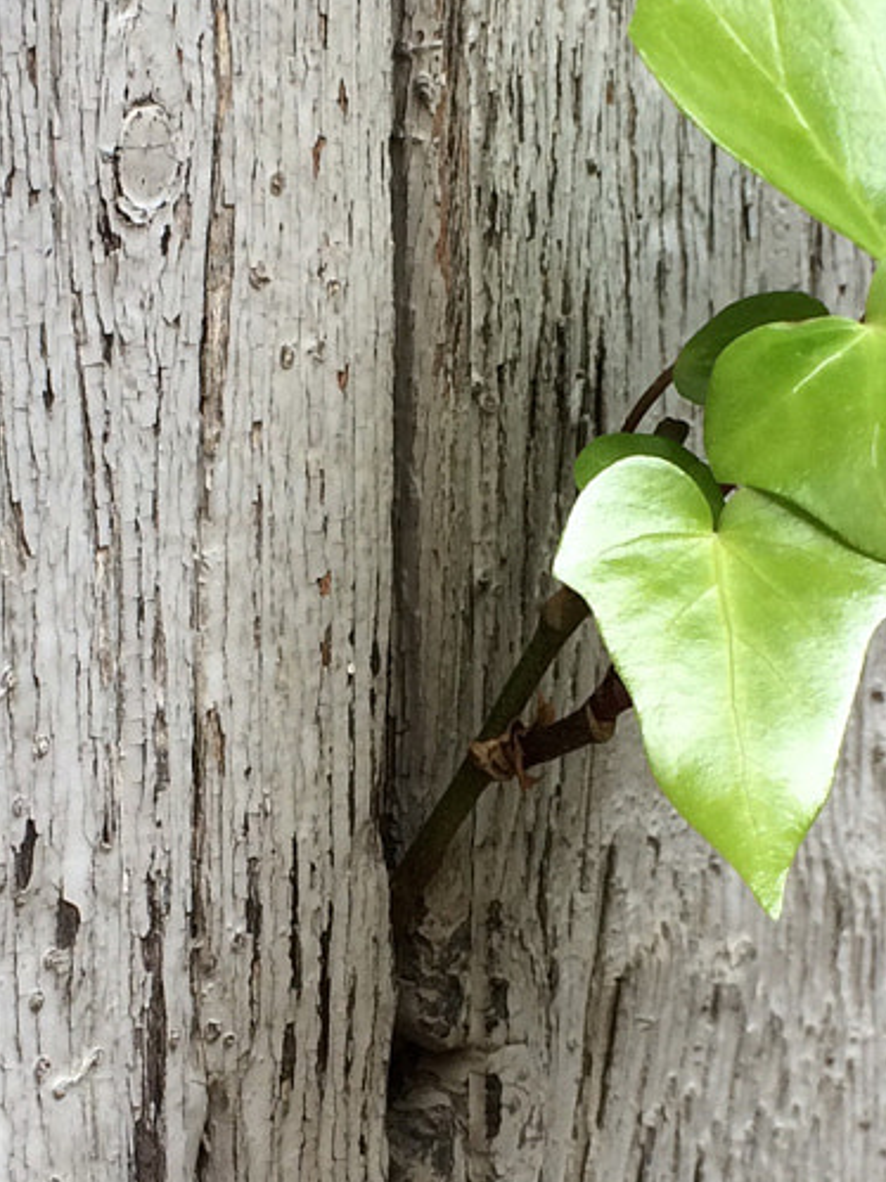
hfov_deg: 15.9
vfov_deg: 21.0
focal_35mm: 93
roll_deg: +1.4
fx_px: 3175
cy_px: 734
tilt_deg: -11.3
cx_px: 412
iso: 32
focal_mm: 4.15
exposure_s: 1/175
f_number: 2.2
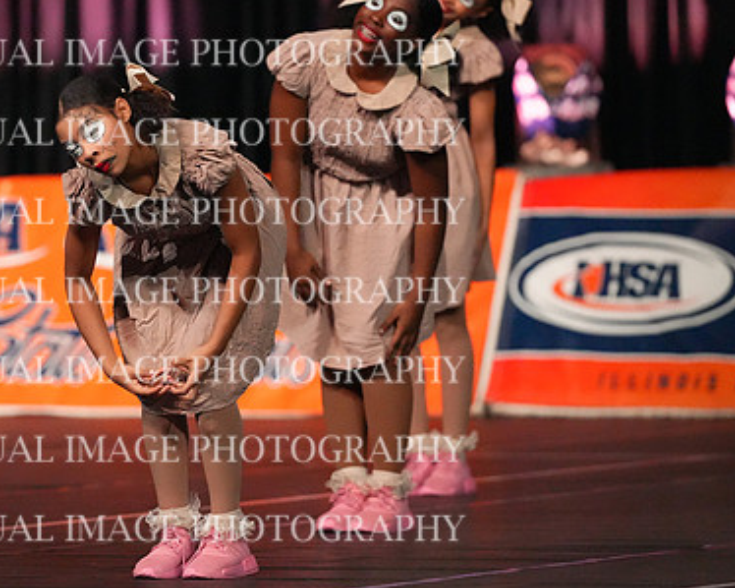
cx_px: 181
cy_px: 251
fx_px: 9504
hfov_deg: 4.4
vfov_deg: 3.5
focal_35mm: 437
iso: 16000
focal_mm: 300
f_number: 3.5
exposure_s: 1/1250
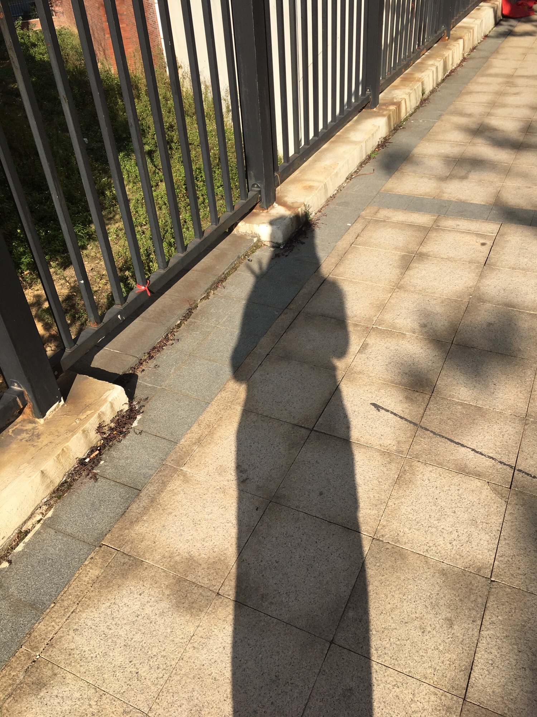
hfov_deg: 48.2
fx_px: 600
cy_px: 358
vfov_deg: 61.7
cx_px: 268
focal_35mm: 29
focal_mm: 4.15
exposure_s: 1/1221
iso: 25
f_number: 2.2
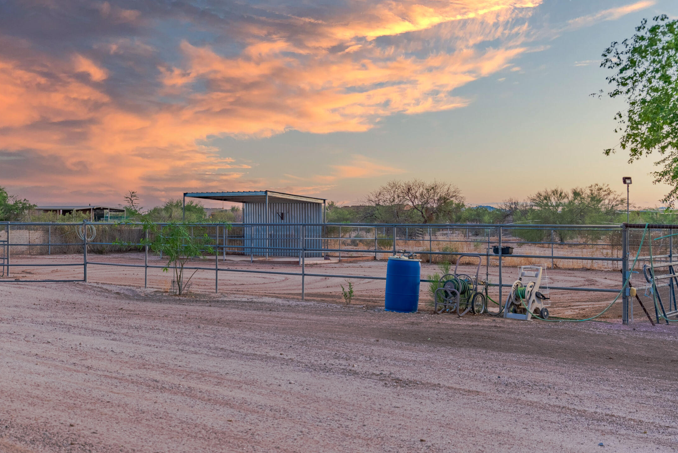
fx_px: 810
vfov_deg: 31.1
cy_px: 191
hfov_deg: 45.3
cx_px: 293
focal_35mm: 43
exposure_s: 1/200
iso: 160
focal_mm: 31
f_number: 8
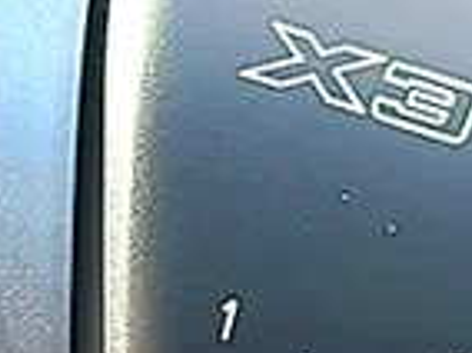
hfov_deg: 9.3
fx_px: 2886
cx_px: 70
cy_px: 258
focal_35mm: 212
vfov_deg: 7.0
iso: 80
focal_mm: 6.86
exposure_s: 1/184
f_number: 1.78
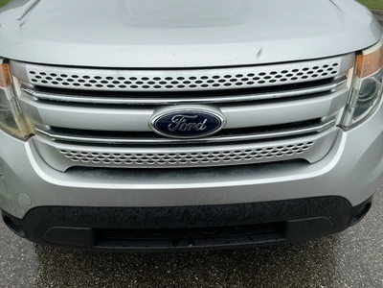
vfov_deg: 49.7
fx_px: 310
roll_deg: -1.5
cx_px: 192
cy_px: 144
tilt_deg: -30.1
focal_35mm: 28
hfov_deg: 63.4
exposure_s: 1/898
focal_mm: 3
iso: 25
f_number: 1.8
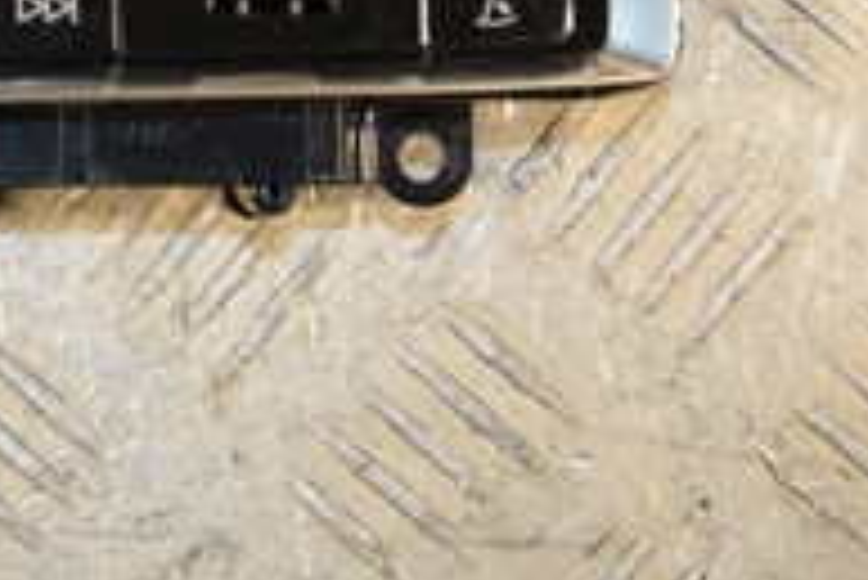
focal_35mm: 149
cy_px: -288
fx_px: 3595
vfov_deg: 9.0
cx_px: -193
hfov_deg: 13.4
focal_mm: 30
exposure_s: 1/200
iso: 800
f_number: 7.1
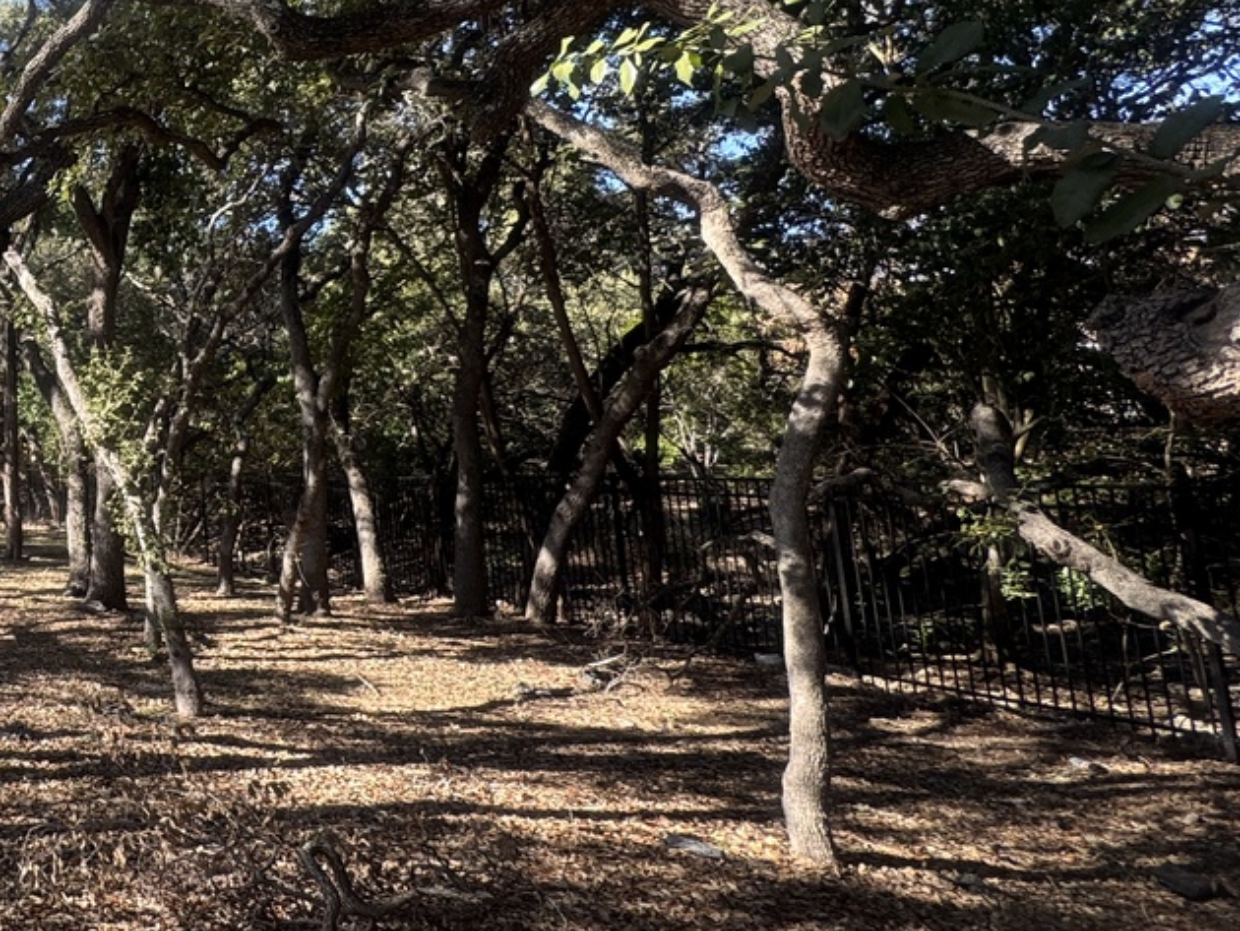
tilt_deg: +7.7
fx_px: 1147
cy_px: 301
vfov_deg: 43.5
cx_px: -132
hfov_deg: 43.5
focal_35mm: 32
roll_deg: +1.9
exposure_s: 1/259
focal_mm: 2.22
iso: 40
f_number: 2.2
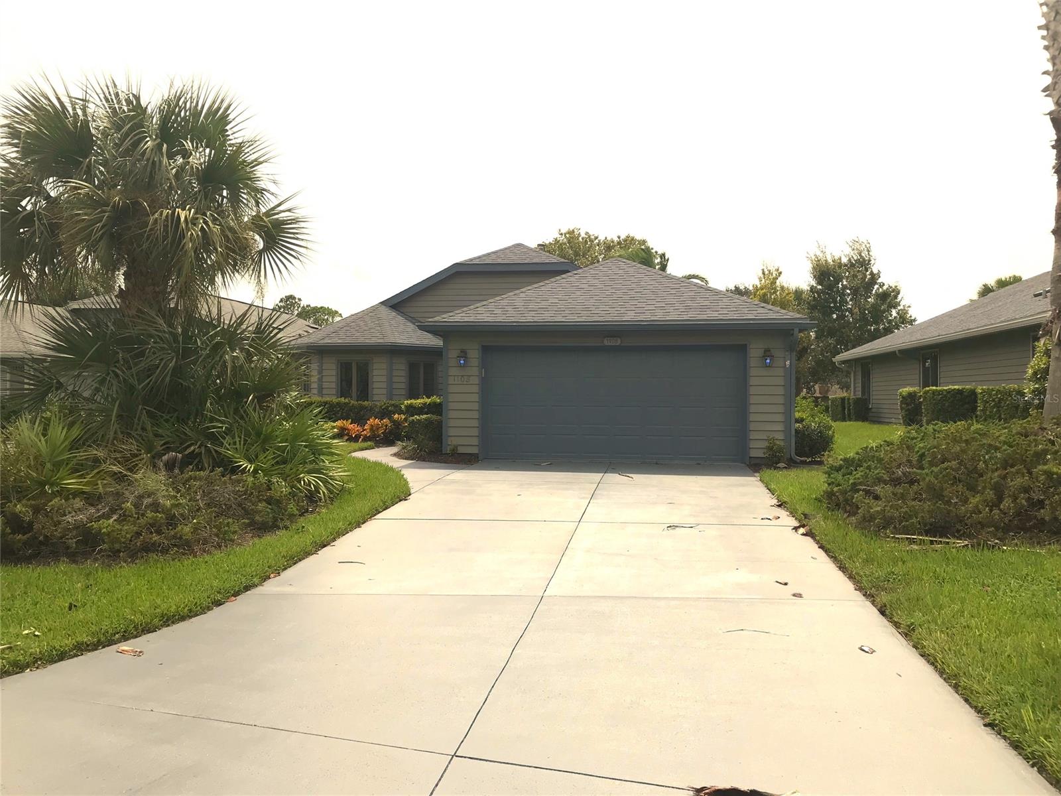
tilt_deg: +0.0
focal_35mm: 28
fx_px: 858
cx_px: 530
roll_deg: -1.1
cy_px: 398
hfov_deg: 63.4
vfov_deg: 49.7
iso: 20
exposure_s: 1/1842
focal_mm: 3.99
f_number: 1.8
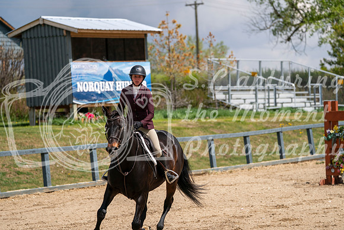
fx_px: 1787
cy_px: 115
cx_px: 172
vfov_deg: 7.3
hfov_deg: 11.0
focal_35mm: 187
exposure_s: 1/640
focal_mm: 187
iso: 100
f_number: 5.6
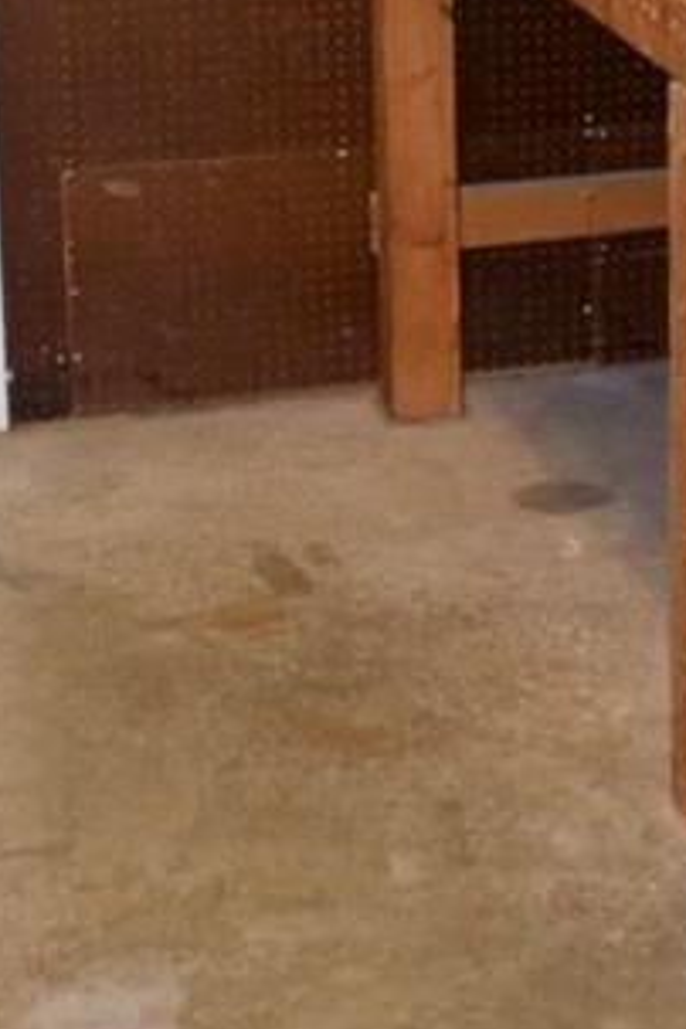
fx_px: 3401
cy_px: -58
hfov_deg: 11.5
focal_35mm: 119
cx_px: 574
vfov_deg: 16.7
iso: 800
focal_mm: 20
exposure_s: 1/80
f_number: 4.5
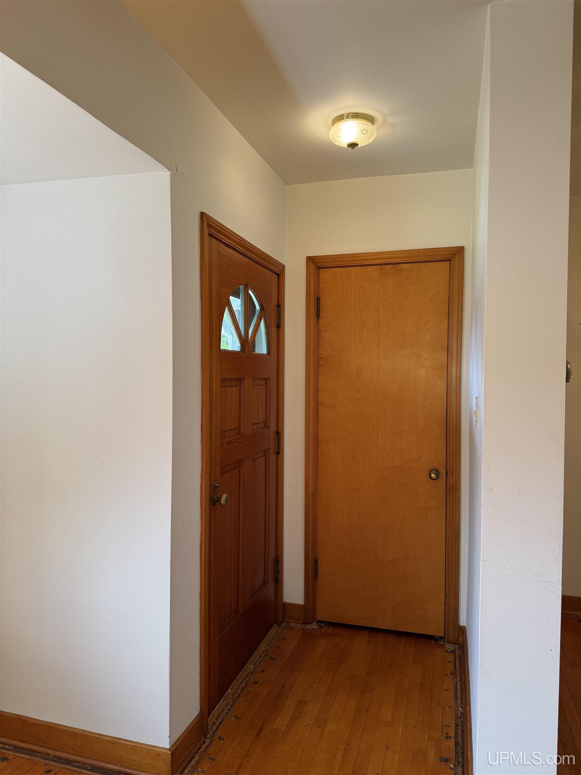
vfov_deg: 71.6
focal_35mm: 24
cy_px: 388
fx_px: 537
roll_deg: +1.0
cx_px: 290
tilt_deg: +0.9
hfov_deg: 56.8
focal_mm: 6.76
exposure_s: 1/120
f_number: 1.78
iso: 80
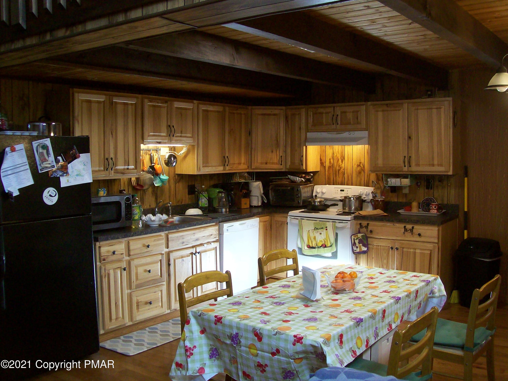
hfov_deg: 51.4
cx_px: 254
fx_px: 528
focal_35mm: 36
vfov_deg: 39.7
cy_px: 190
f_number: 2.7
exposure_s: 1/31.7
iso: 160
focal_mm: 6
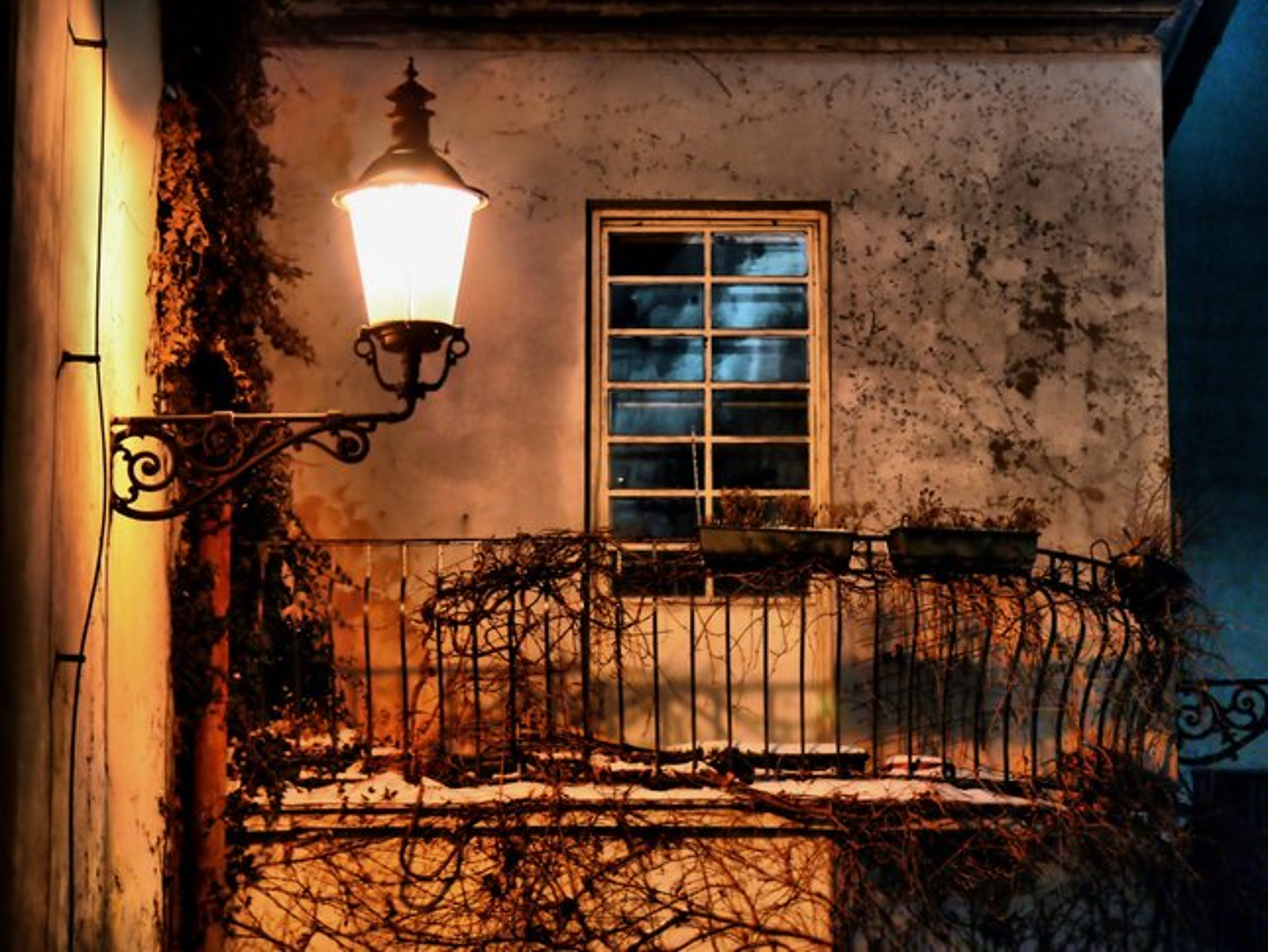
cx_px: 634
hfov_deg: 16.5
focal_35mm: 119
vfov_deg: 12.5
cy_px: 476
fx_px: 4360
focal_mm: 25.2
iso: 100
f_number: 3.6
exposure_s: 1/4
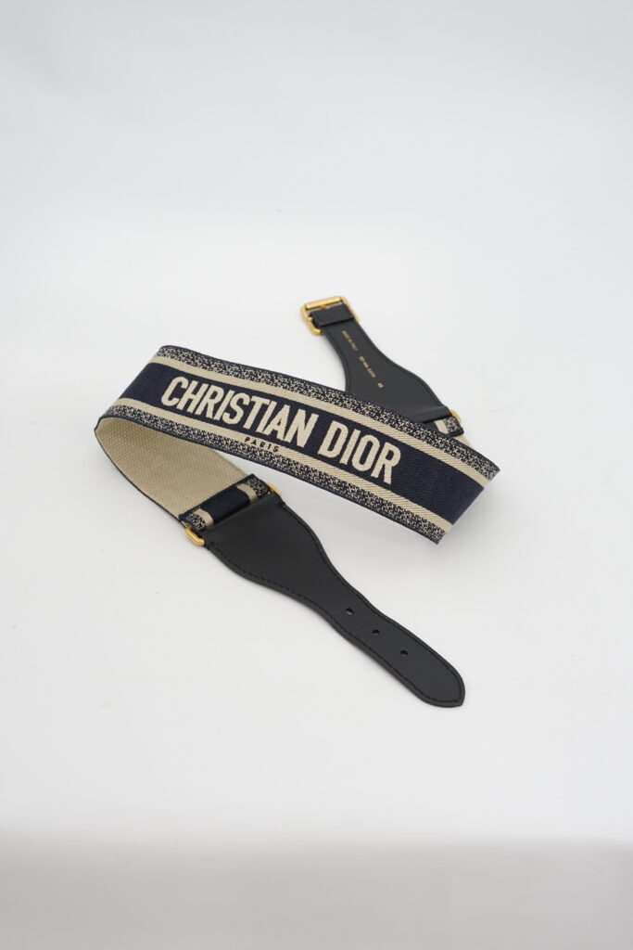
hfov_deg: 27.0
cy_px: 475
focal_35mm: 50
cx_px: 316
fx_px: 1318
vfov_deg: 39.6
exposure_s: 1/15
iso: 640
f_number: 6.3
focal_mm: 50
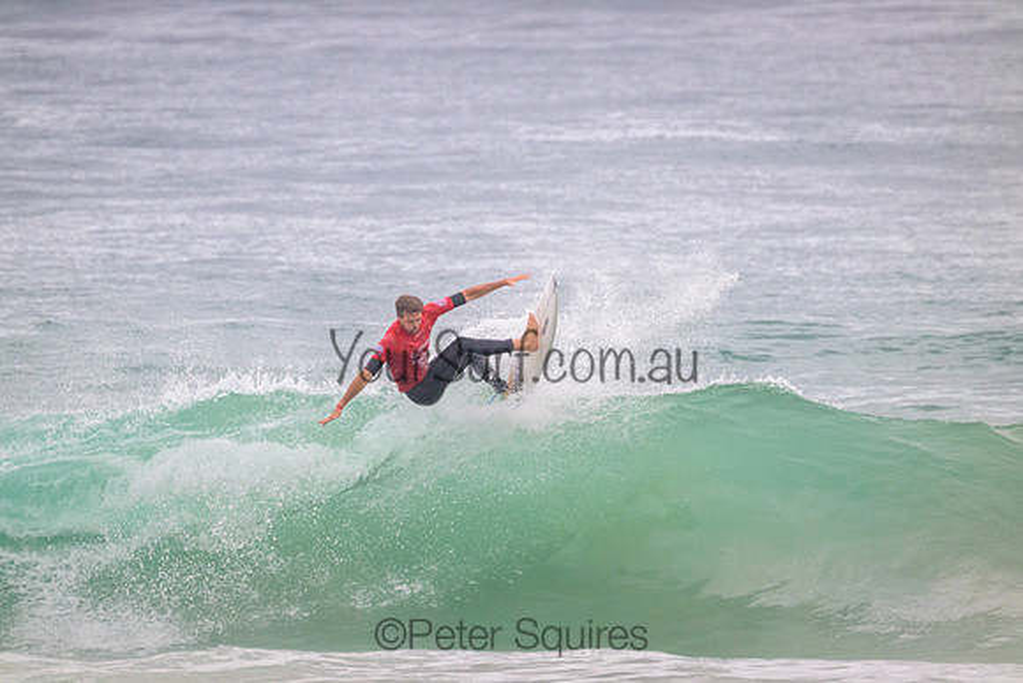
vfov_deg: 1.7
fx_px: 22738
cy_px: 342
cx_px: 512
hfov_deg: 2.6
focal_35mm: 800
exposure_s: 1/2000
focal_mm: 800
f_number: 11
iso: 2200
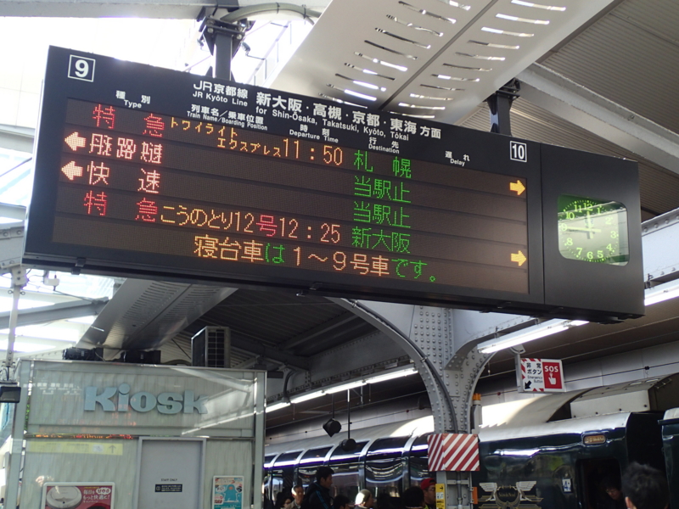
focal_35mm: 40
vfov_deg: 36.0
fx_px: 785
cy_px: 254
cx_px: 340
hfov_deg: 46.8
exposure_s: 1/80
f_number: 2.8
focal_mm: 7.34
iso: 160
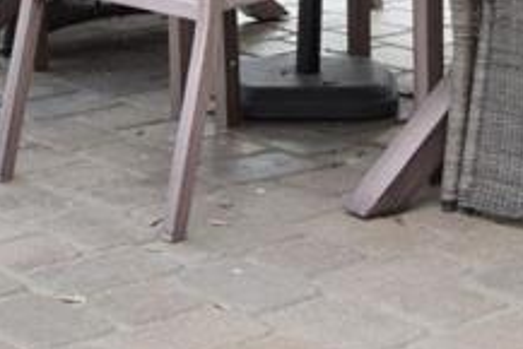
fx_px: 2181
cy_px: -252
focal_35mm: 150
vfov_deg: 8.8
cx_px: 339
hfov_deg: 13.7
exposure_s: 1/60
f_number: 5.6
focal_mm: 20
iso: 100
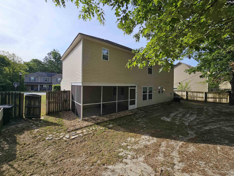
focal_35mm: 13
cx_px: 117
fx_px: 88
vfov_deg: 89.9
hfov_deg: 106.2
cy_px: 88
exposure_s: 1/2049
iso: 50
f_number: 2.2
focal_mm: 2.2
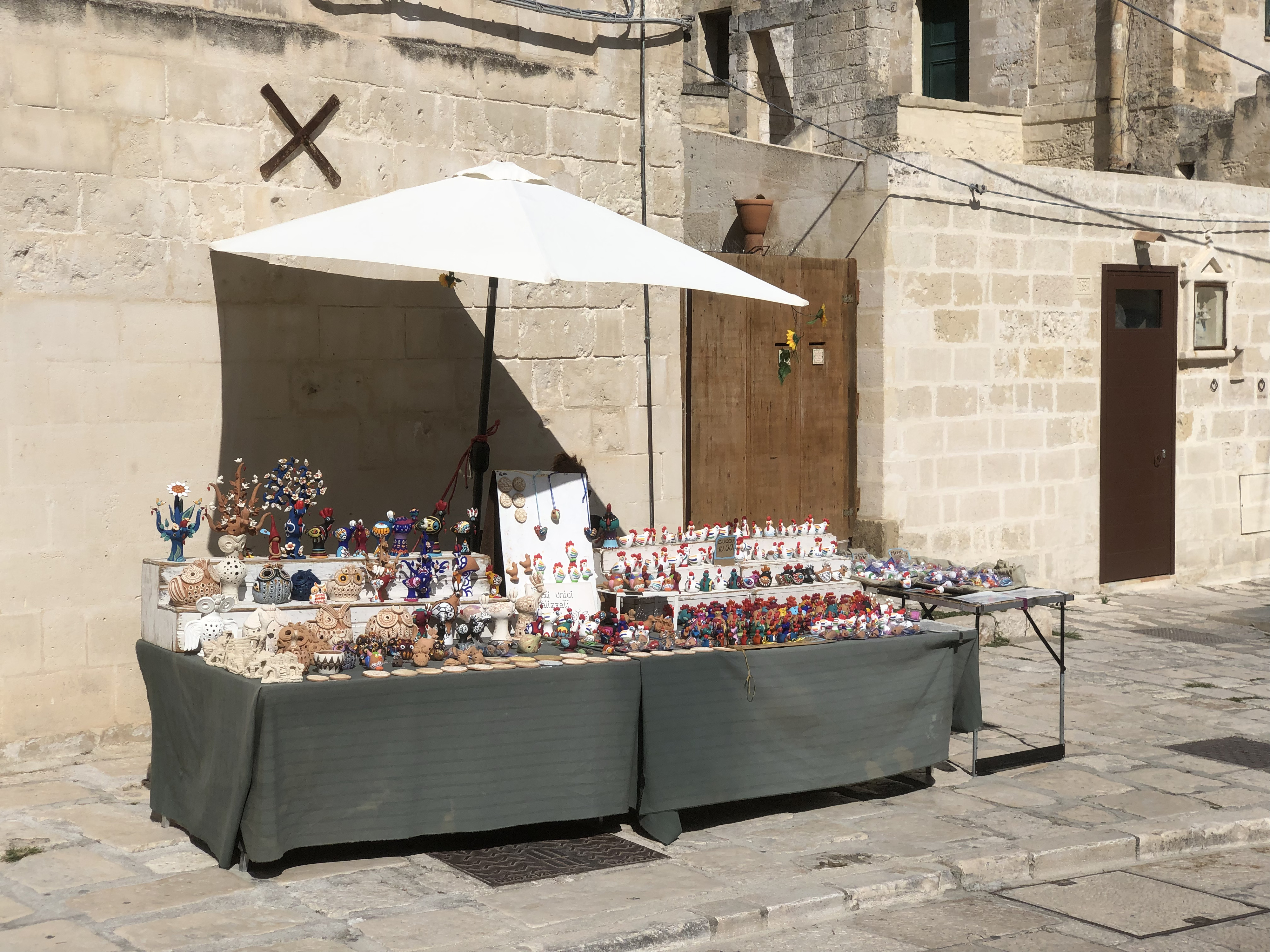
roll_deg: +1.2
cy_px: 476
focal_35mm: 52
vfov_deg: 28.0
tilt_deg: -3.9
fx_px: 1908
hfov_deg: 36.8
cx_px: 635
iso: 16
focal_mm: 6
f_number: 2.4
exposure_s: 1/3247
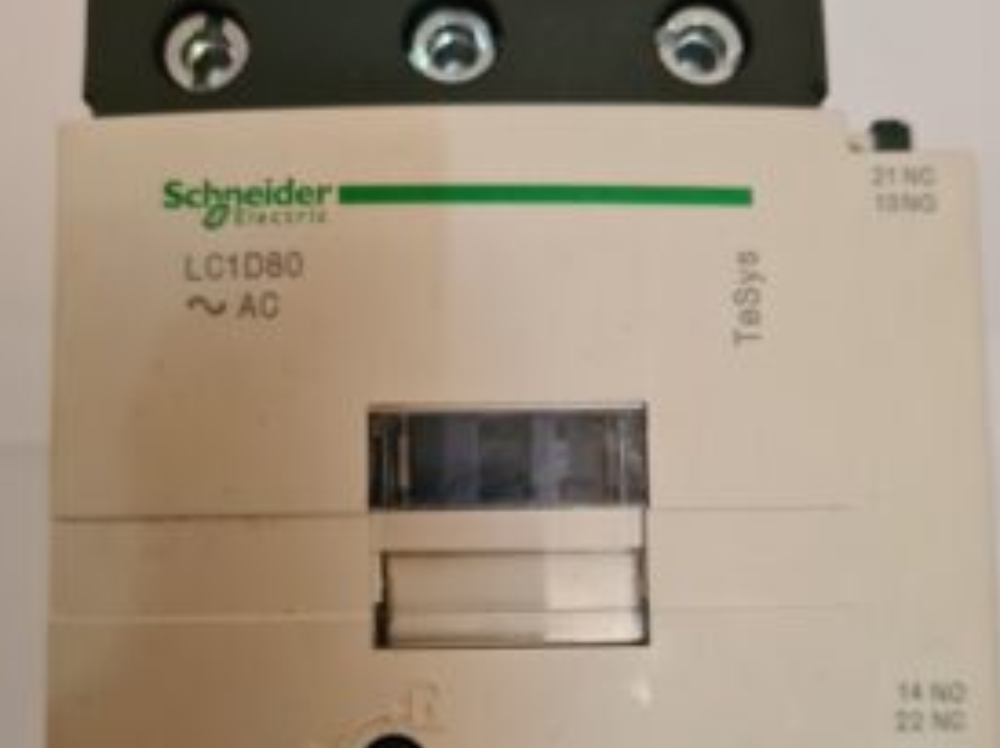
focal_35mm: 38
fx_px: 1097
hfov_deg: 49.0
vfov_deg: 37.3
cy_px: 485
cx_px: 536
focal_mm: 5.4
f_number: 1.8
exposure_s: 1/50
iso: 400
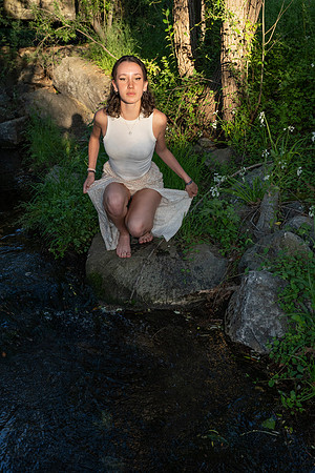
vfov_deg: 55.8
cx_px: 158
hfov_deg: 38.9
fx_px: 446
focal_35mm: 34
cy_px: 236
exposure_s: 1/250
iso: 1000
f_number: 6.3
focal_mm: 34
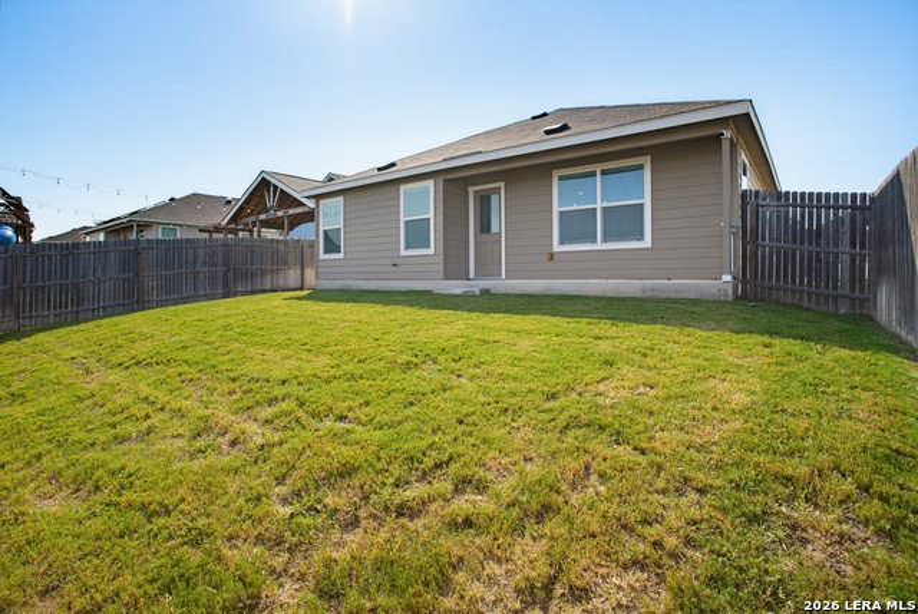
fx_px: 434
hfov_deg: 93.2
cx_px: 459
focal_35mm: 17
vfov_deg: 70.6
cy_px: 307
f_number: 7.1
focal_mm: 17
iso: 100
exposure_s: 1/80
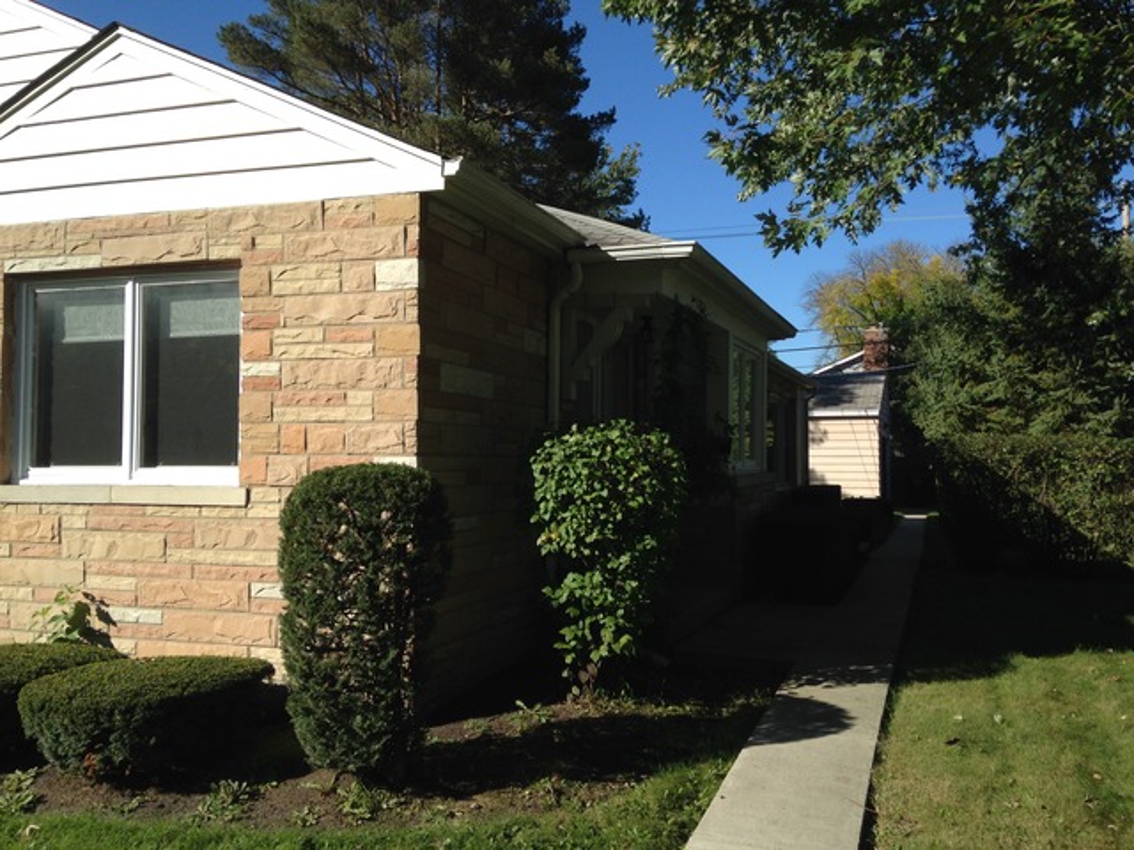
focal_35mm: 33
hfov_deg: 55.4
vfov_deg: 42.9
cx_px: 567
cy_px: 425
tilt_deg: +0.9
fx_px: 1081
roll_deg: -0.4
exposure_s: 1/1355
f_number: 2.4
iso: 50
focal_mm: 4.12
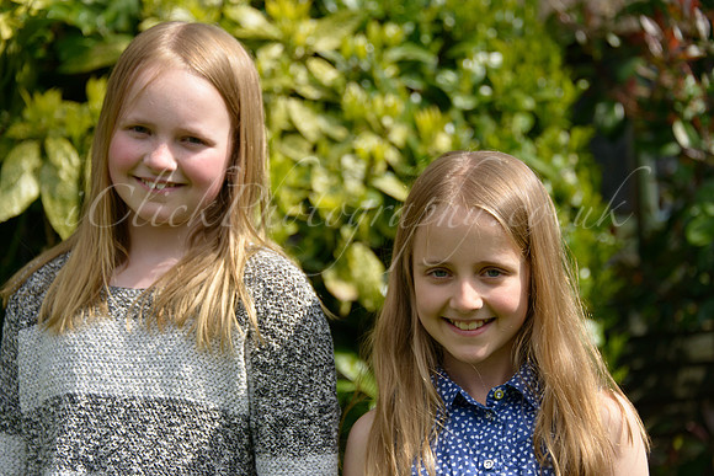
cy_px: 238
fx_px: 1944
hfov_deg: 20.8
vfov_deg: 14.0
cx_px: 357
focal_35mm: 98
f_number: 5.3
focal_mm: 98
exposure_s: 1/1600
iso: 500
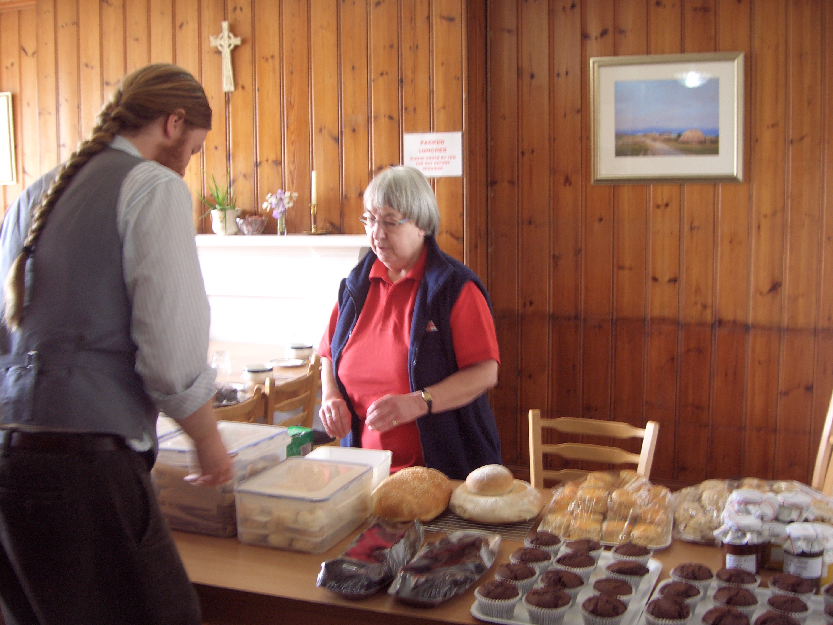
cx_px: 416
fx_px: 938
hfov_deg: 47.9
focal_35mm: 39
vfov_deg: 36.8
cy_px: 312
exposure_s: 1/20
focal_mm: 8
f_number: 2.8
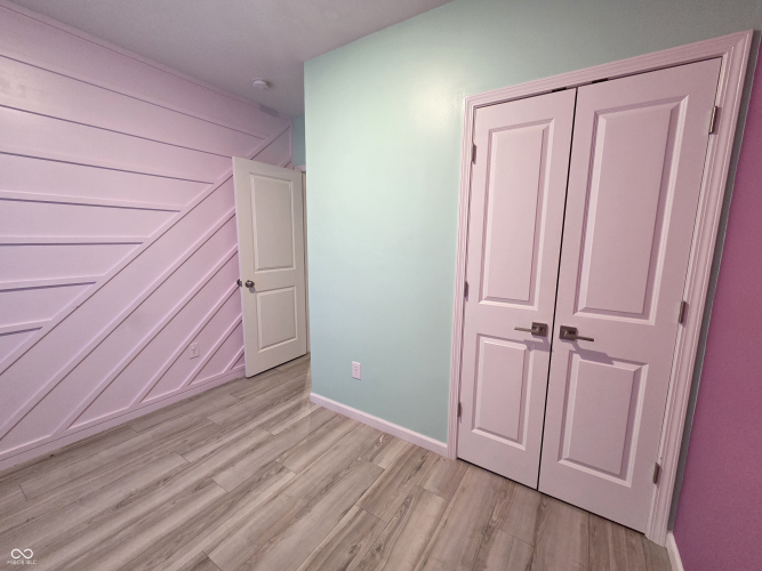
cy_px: 286
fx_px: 286
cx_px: 381
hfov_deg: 106.2
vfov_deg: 89.9
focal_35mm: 13
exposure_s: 1/60
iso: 800
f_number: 2.2
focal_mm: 2.2
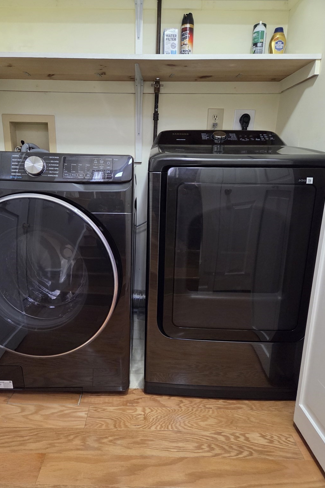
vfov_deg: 73.7
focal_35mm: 24
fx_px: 325
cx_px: 145
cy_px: 244
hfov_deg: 53.0
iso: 1250
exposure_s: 1/120
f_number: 1.8
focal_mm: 5.4
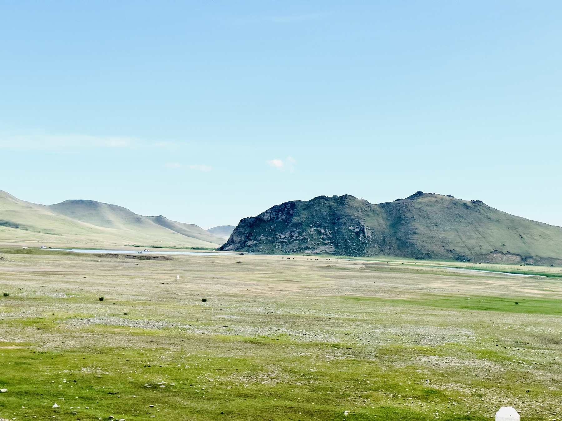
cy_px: 210
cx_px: 281
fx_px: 779
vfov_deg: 30.3
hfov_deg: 39.7
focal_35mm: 48
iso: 64
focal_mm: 6.86
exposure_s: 1/3597
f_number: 1.78
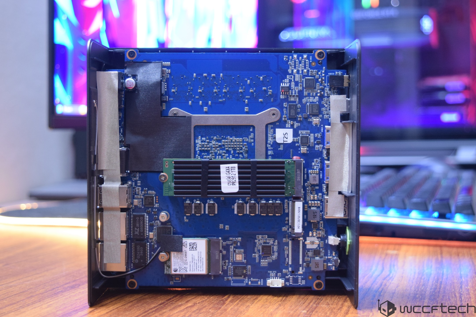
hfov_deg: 35.1
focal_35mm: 57
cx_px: 238
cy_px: 158
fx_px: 754
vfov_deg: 23.8
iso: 1600
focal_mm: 38
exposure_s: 1/8
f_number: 5
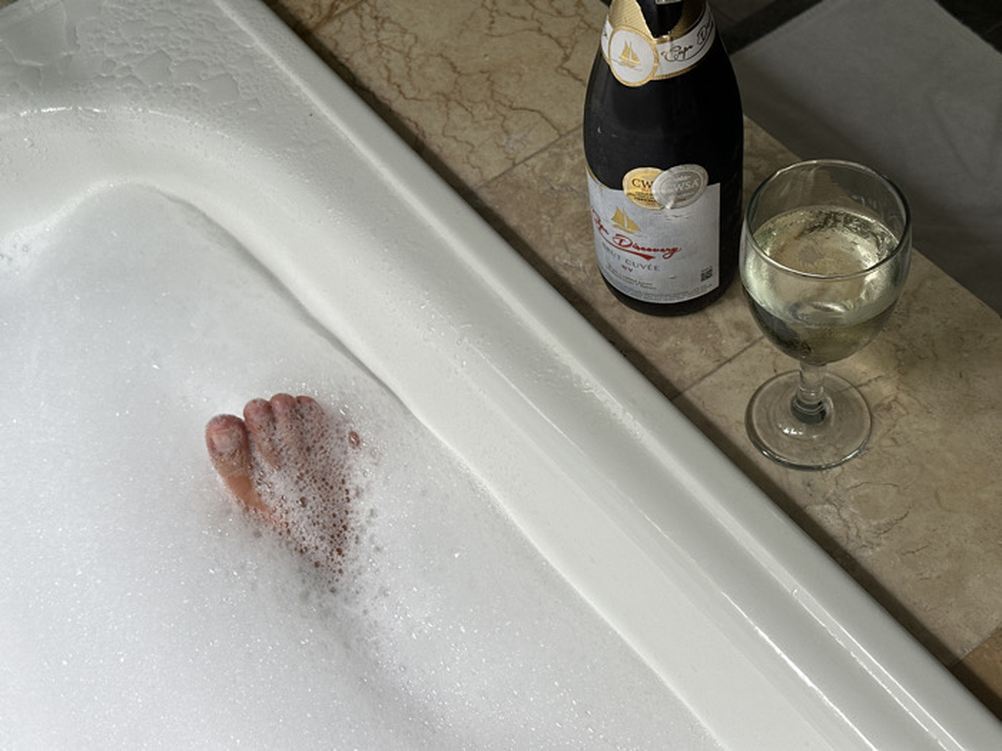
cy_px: 376
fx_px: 1389
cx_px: 501
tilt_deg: -53.8
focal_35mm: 48
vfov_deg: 30.3
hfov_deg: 39.7
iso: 64
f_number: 1.78
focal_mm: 6.86
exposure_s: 1/170
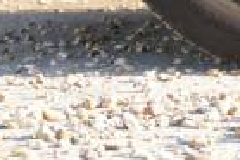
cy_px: -157
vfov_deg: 6.1
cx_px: 337
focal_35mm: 221
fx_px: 1475
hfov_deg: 9.1
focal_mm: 32
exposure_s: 1/60
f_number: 4.5
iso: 160
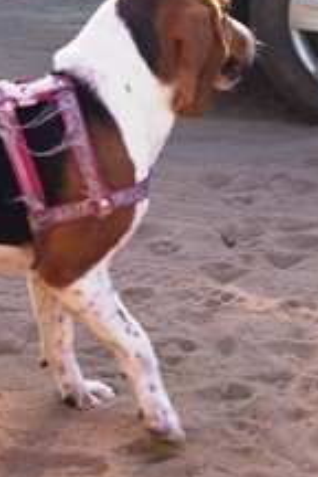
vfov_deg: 23.3
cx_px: 380
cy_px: 193
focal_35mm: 87
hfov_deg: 15.2
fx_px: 1153
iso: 200
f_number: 5.6
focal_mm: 28.13
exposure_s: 1/250
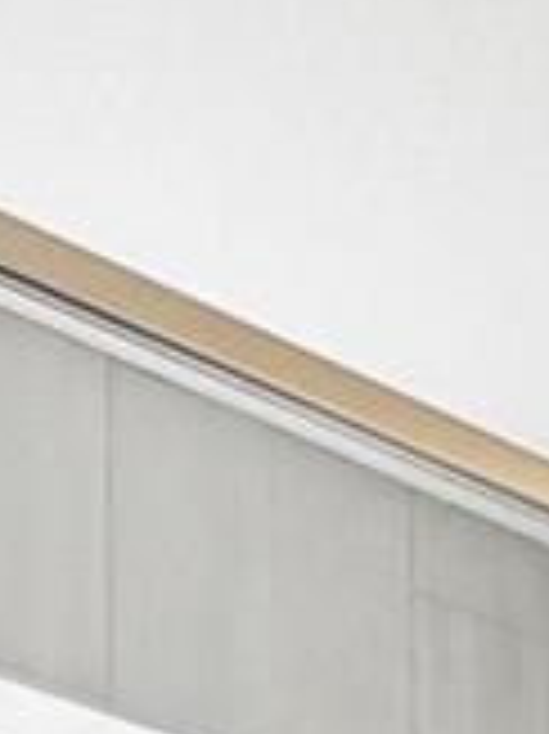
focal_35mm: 170
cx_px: 1926
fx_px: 3600
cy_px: 2292
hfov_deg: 7.2
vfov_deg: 9.1
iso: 160
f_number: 8
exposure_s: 1/30
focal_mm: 12
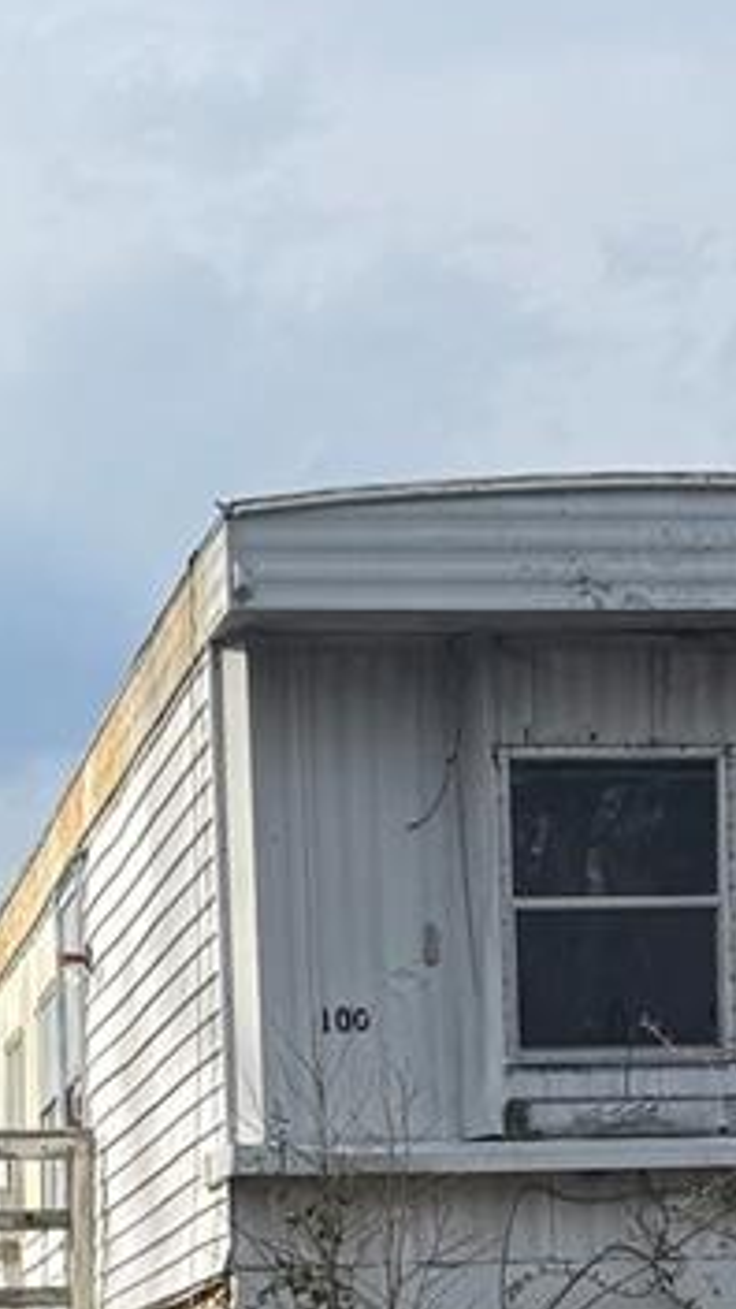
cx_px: 323
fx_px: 3955
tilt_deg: -5.7
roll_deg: +2.4
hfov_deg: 10.6
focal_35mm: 114
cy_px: 1978
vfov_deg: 17.0
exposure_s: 1/4673
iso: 80
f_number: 1.78
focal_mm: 6.76
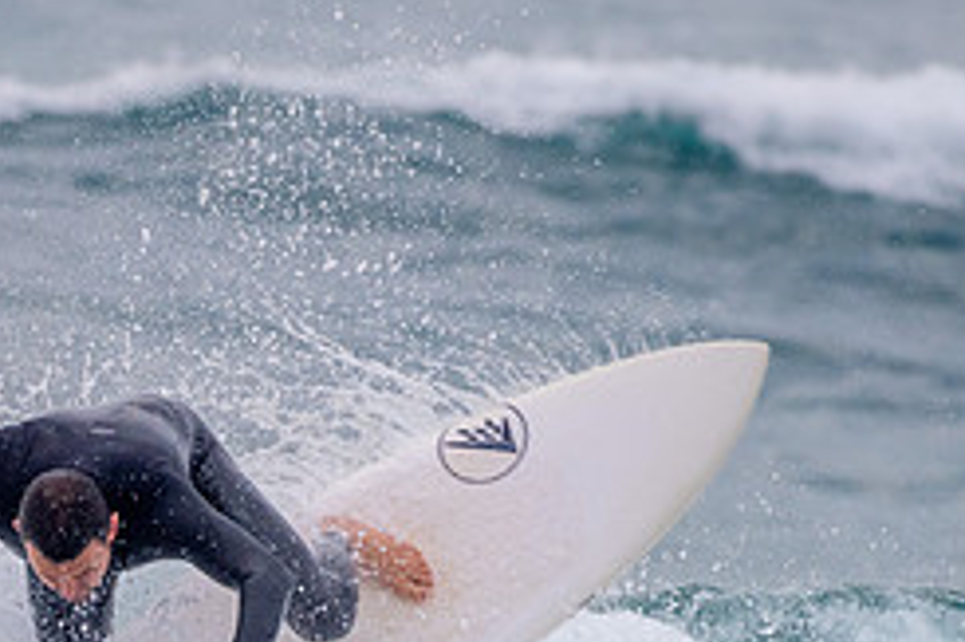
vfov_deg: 0.9
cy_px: 762
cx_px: 242
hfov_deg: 1.4
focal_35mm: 1452
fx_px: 38894
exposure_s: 1/800
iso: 560
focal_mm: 500
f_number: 5.6
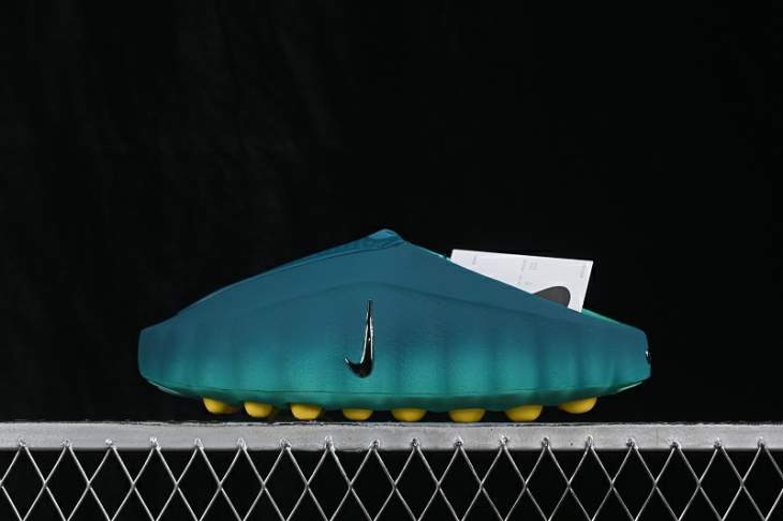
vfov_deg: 18.2
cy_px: 260
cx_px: 392
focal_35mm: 75
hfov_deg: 27.0
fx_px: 1630
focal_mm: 50
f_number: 8
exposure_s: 1/80
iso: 160
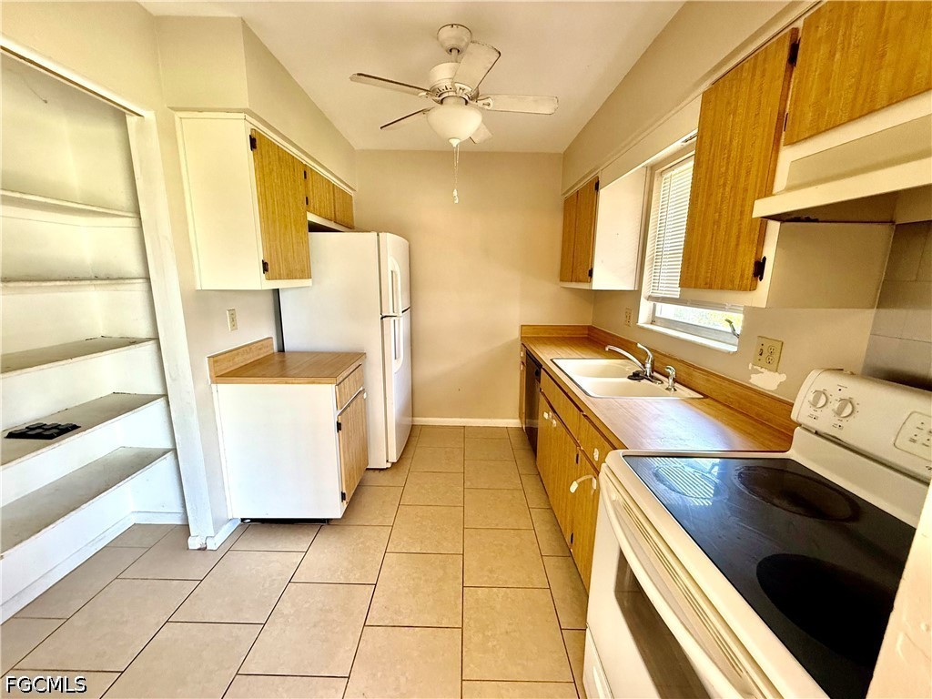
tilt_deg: -11.4
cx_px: 466
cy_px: 350
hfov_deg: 102.1
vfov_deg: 85.7
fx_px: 377
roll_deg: -1.6
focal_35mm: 14
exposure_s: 1/60
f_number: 2.2
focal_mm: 2.22
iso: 250
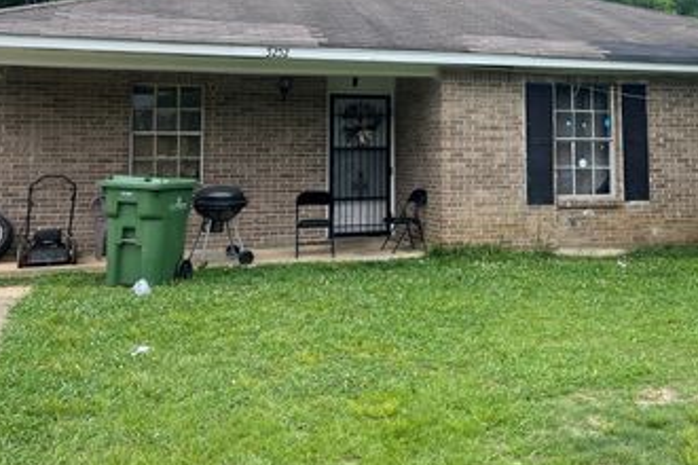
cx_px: 417
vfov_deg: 31.9
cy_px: 107
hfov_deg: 47.2
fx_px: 795
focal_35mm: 41
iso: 50
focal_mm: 5.7
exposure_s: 1/581
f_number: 1.5
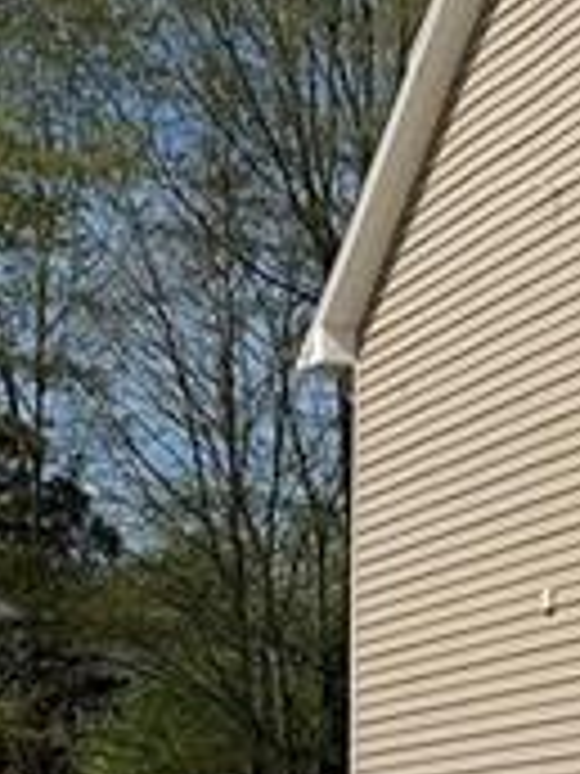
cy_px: 842
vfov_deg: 16.5
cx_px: 1259
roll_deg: +0.2
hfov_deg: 11.2
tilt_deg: +3.6
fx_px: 2591
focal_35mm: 116
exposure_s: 1/3086
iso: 25
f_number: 1.8
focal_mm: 4.25
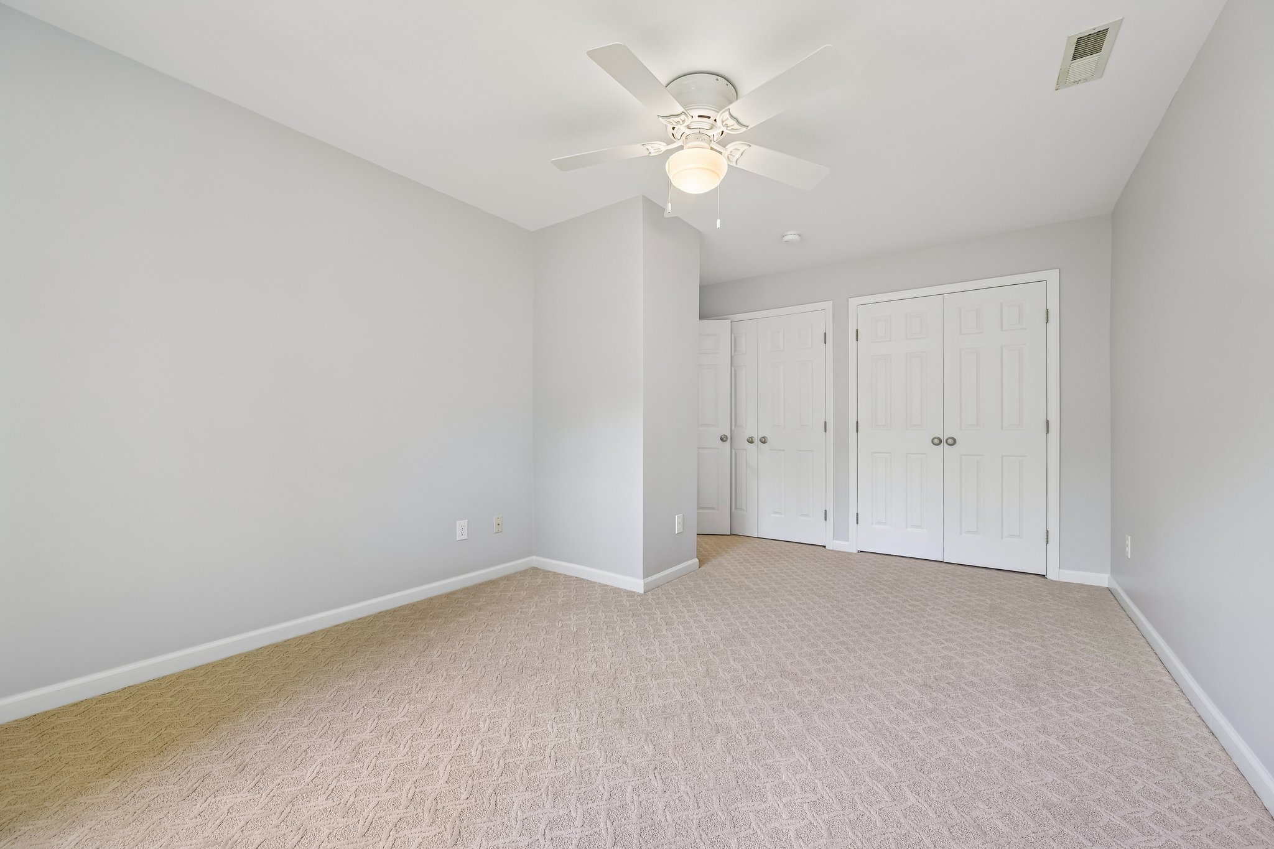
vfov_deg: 81.2
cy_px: 424
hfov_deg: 104.3
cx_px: 637
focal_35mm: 14
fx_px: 495
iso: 320
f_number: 8
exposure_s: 1/15
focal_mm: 14
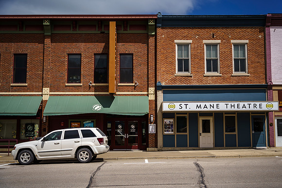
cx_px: 148
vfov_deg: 32.5
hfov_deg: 47.3
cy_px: 98
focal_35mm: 41
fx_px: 322
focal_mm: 39
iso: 200
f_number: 3.5
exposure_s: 1/4000
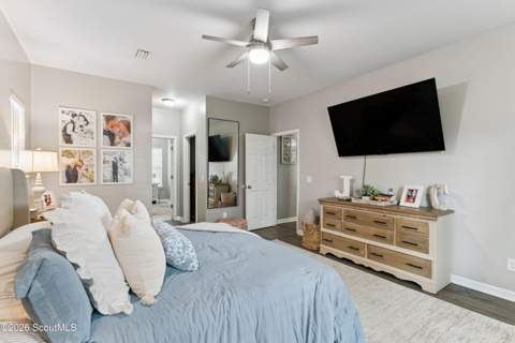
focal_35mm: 17
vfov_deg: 70.4
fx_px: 243
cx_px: 258
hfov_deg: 93.3
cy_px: 172
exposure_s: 1/4
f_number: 8
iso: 250
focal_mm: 17
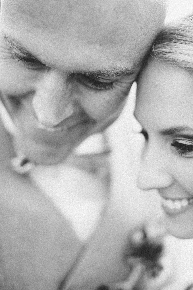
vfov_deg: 39.6
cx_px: 96
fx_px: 402
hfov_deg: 27.0
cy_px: 145
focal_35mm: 50
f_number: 2
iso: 500
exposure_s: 1/200
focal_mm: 50
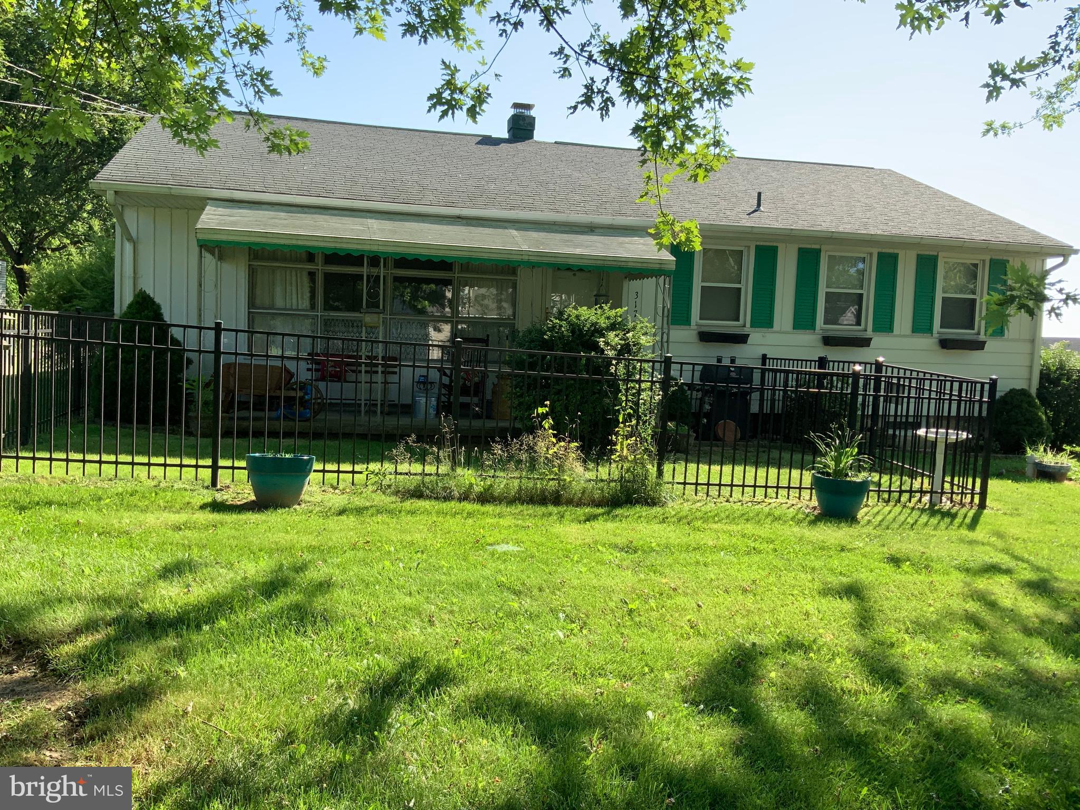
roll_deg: -2.2
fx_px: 905
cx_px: 540
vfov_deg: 48.2
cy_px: 405
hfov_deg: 61.7
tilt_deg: -4.0
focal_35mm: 29
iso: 16
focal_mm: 3
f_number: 1.8
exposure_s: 1/683
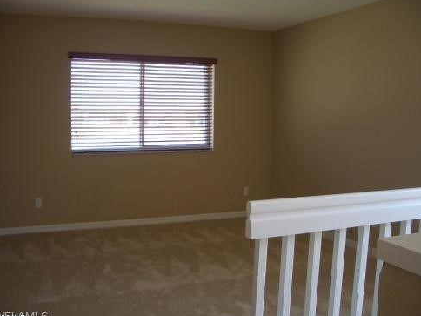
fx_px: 450
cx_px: 207
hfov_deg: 50.1
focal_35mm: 37
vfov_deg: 38.7
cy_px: 158
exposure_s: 1/125
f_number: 2.6
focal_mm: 5.8
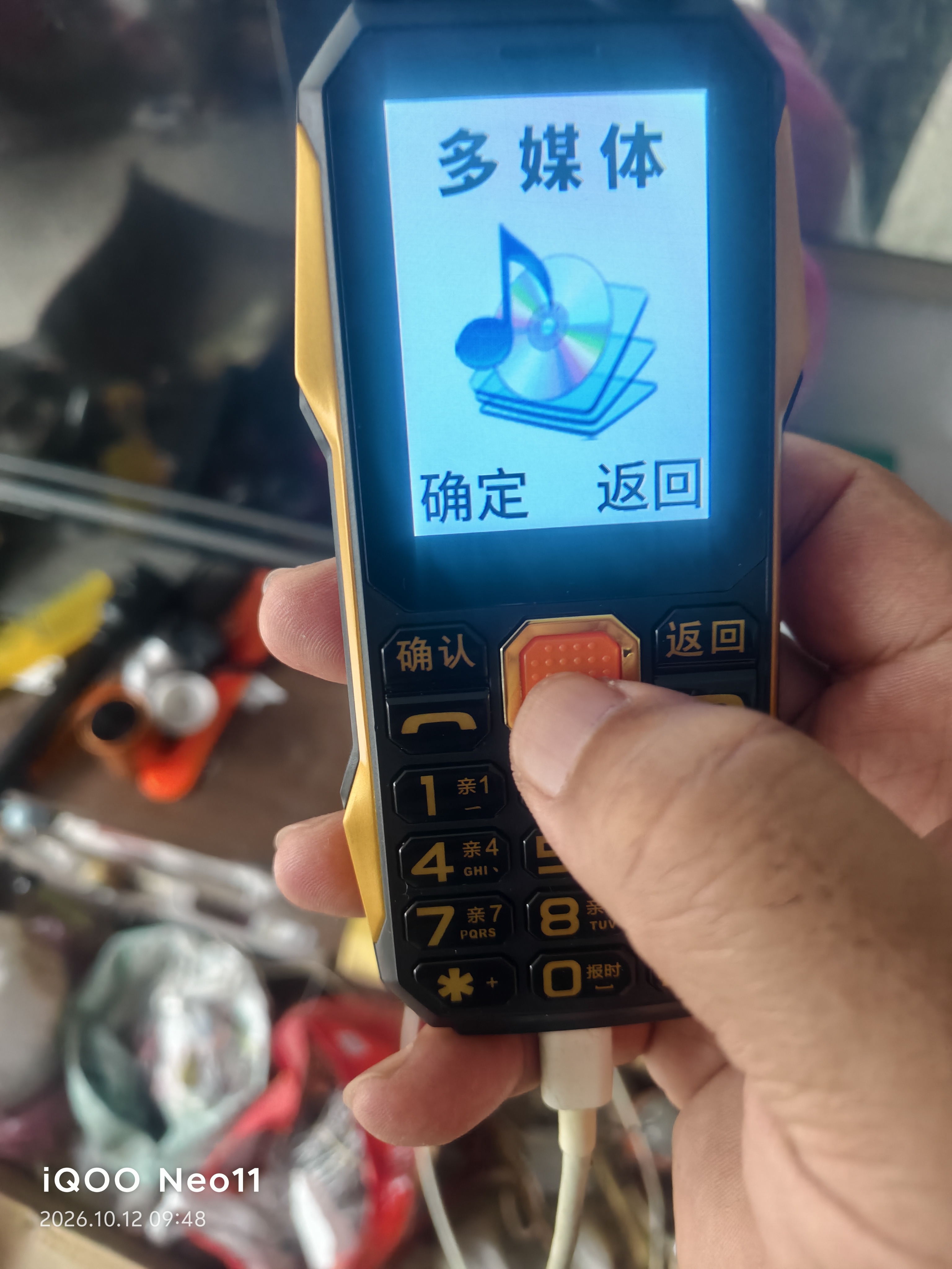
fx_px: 843
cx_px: 476
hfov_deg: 58.9
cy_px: 634
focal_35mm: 23
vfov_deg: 73.9
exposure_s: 1/50
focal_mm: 5.56
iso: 292
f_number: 1.88
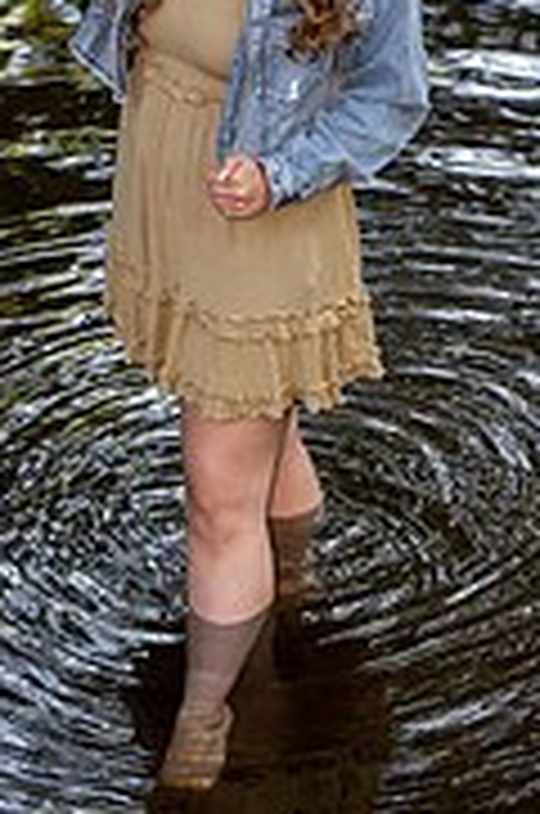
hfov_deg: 4.7
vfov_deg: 7.1
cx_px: 297
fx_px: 6527
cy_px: 369
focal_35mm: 289
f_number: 4
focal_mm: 116
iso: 1000
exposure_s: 1/320
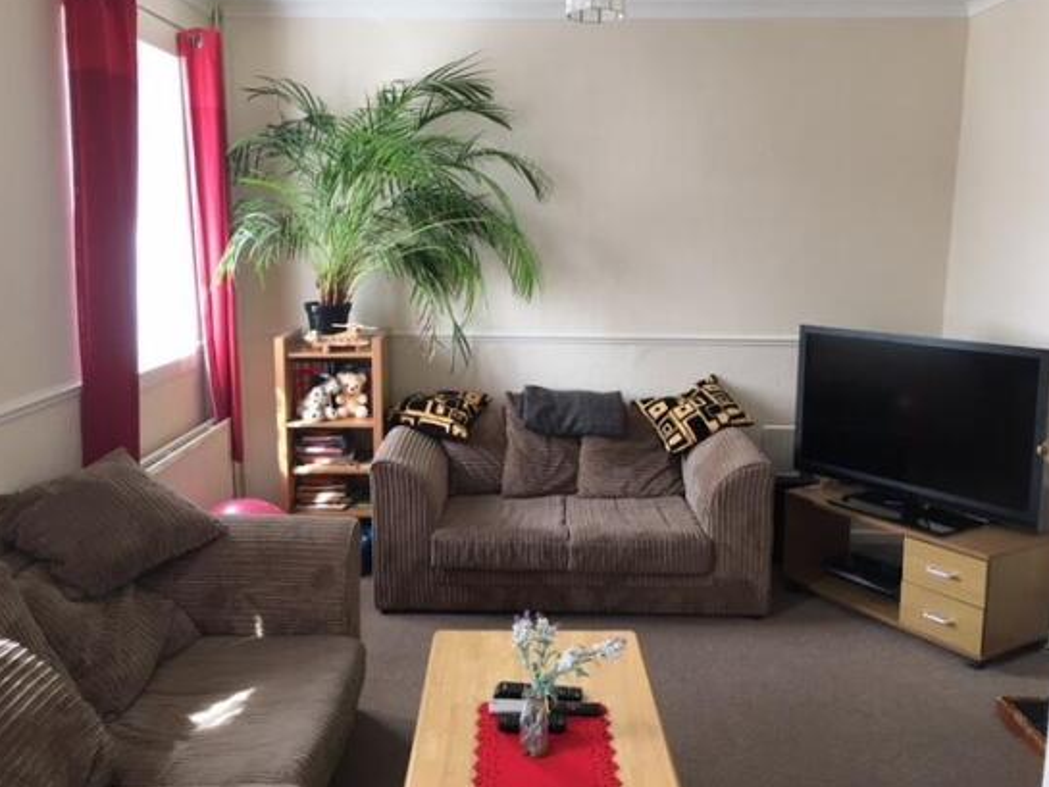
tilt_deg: -8.9
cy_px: 376
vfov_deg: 45.4
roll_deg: +0.0
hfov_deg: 58.3
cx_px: 519
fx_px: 940
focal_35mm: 31
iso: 50
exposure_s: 1/33
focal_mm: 4.15
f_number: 2.2
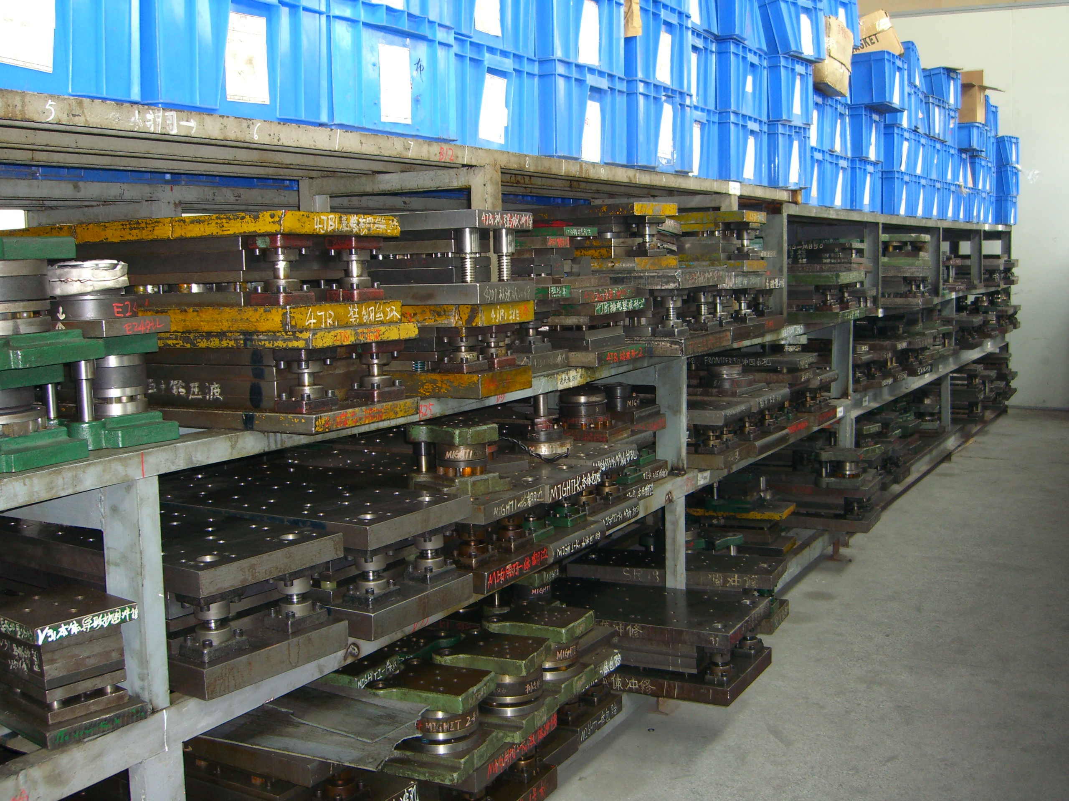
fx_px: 1174
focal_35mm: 38
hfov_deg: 49.0
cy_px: 400
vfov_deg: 37.7
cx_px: 534
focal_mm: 7.9
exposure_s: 1/60
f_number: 2.8
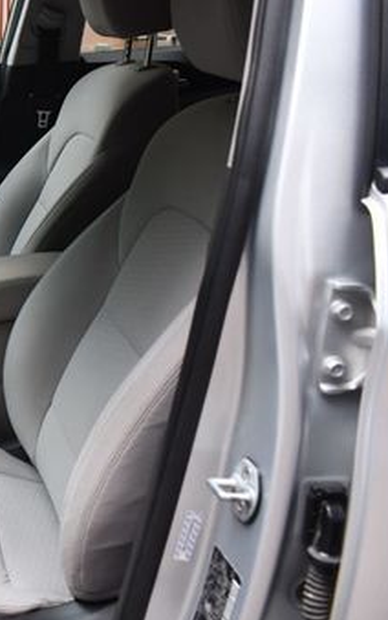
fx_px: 879
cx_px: -170
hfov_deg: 21.5
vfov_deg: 38.7
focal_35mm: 52
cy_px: 256
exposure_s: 1/250
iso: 400
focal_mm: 18
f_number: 5
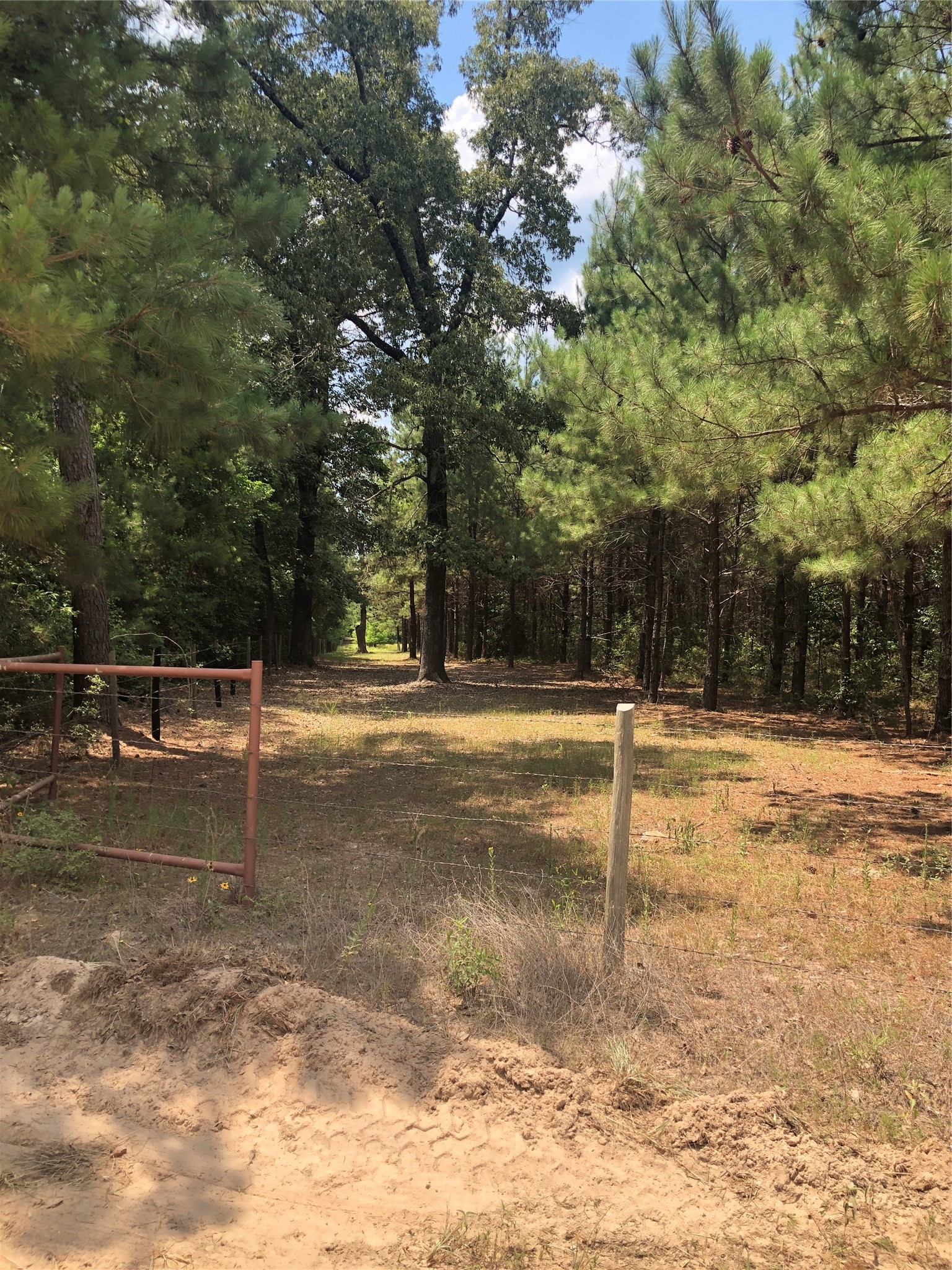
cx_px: 476
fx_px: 1027
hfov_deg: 49.7
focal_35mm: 28
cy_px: 635
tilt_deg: +0.5
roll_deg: -1.6
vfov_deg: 63.4
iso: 20
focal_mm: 3.99
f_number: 1.8
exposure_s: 1/750
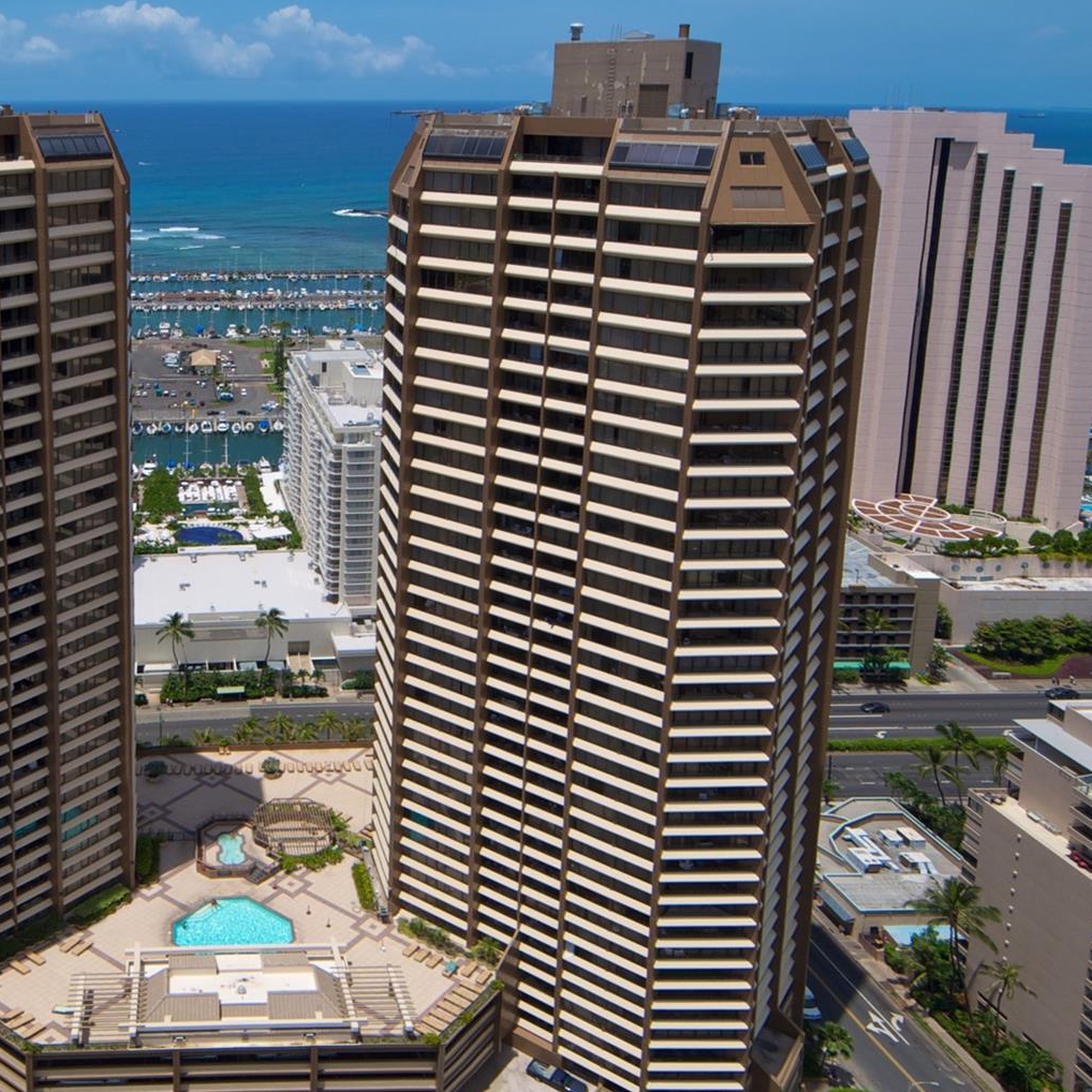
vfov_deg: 65.0
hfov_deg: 60.9
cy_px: 543
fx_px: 857
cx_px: 255
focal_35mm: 24
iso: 200
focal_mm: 12
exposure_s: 1/500
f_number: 11
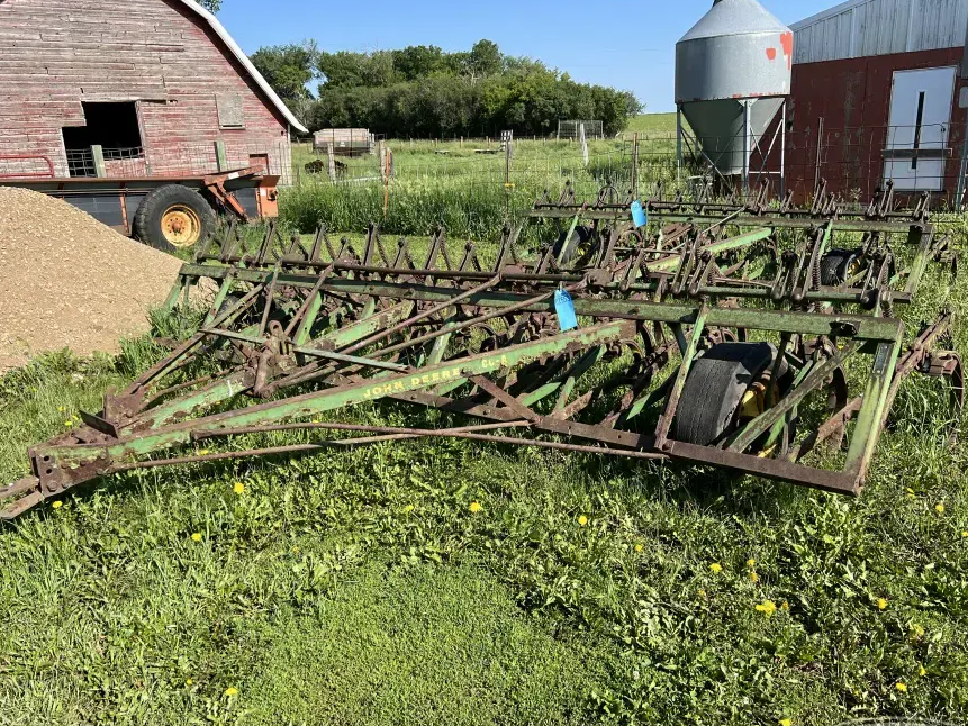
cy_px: 389
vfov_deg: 48.2
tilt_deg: -13.7
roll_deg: +3.9
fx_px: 811
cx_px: 469
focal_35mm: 29
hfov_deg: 61.6
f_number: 1.5
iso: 50
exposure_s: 1/2457
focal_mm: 5.7
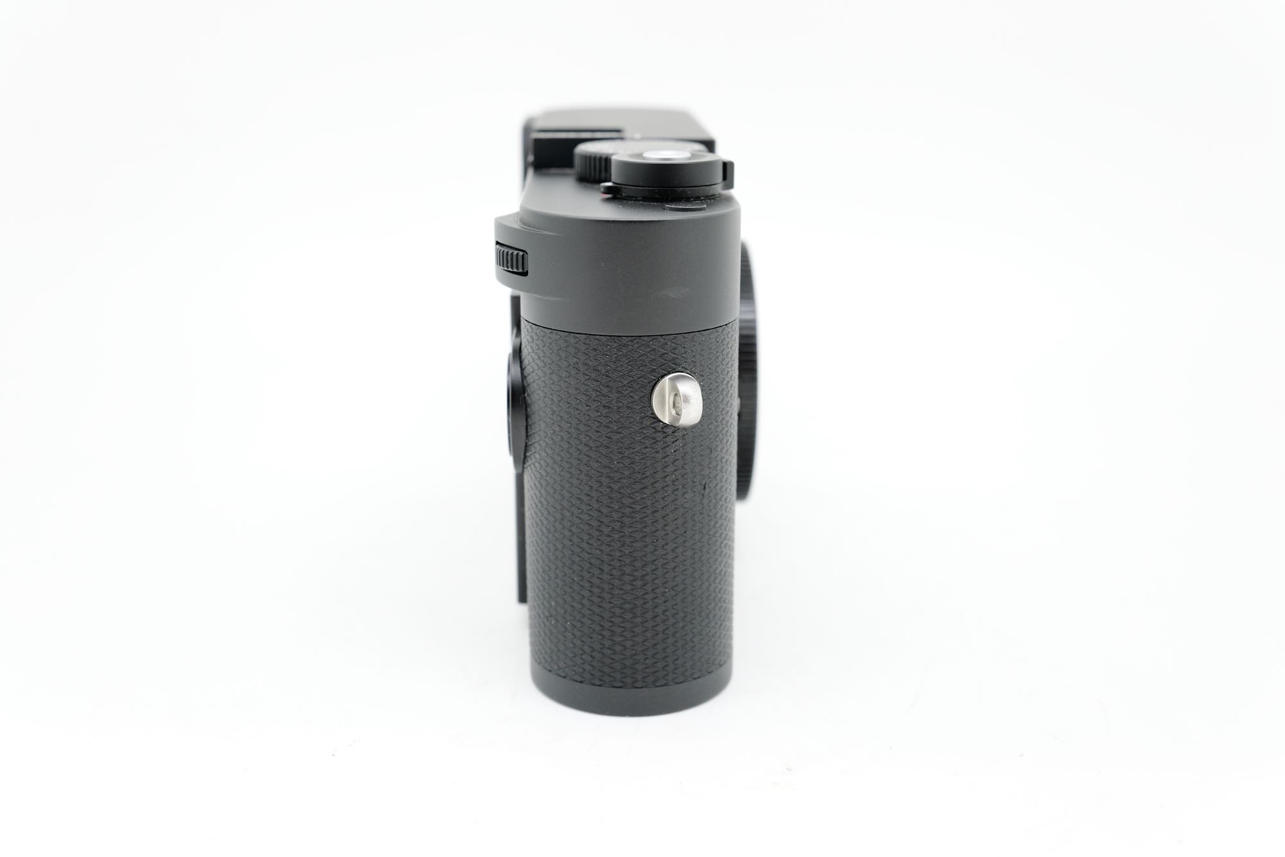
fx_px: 1535
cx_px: 642
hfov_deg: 45.4
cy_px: 428
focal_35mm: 43
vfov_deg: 31.2
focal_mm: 43
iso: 800
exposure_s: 1/60
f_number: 9
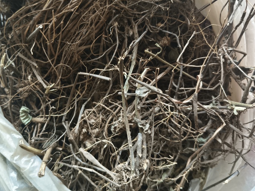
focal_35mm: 29
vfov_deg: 48.1
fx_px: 214
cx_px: 113
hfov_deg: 61.5
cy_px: 82
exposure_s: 1/33.3
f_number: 1.79
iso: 1856
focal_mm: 4.84
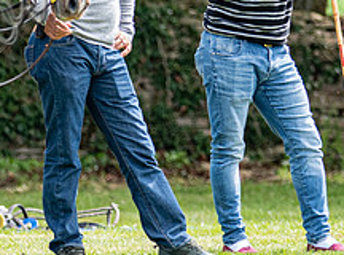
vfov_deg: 0.9
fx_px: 15573
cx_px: 95
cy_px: -2
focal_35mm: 1574
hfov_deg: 1.3
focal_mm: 300
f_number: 3.2
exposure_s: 1/1600
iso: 400
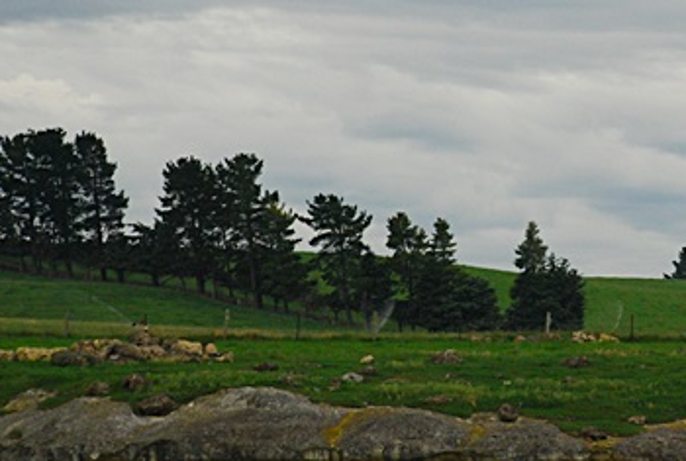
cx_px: 725
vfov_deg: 5.0
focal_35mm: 274
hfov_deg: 7.5
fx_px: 5232
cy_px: 196
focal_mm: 80
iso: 400
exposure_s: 1/1000
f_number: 6.3
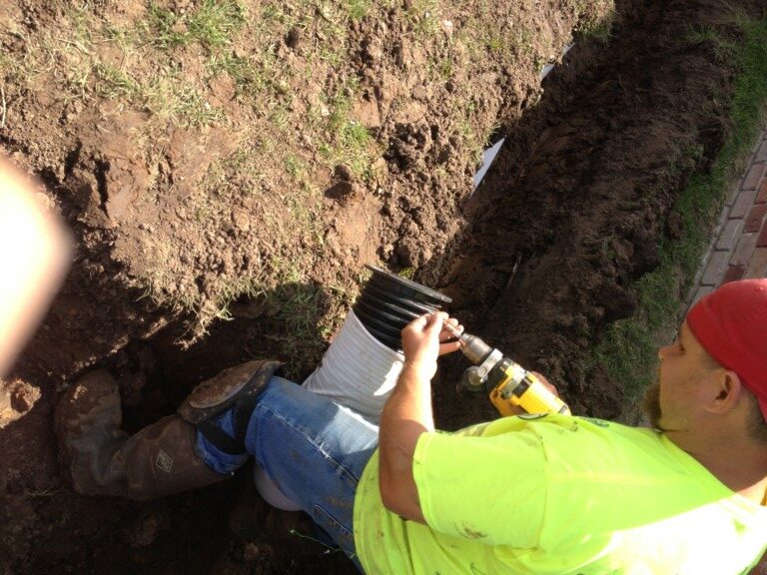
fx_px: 776
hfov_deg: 52.6
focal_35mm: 35
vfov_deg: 40.7
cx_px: 384
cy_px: 288
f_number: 2.4
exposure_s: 1/516
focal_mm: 4.28
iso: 50
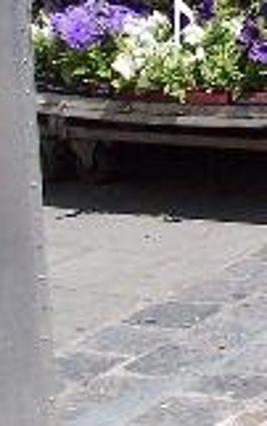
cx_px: 923
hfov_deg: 5.9
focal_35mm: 200
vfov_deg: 10.1
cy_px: -206
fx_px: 2322
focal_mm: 8
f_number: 4.8
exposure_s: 1/700
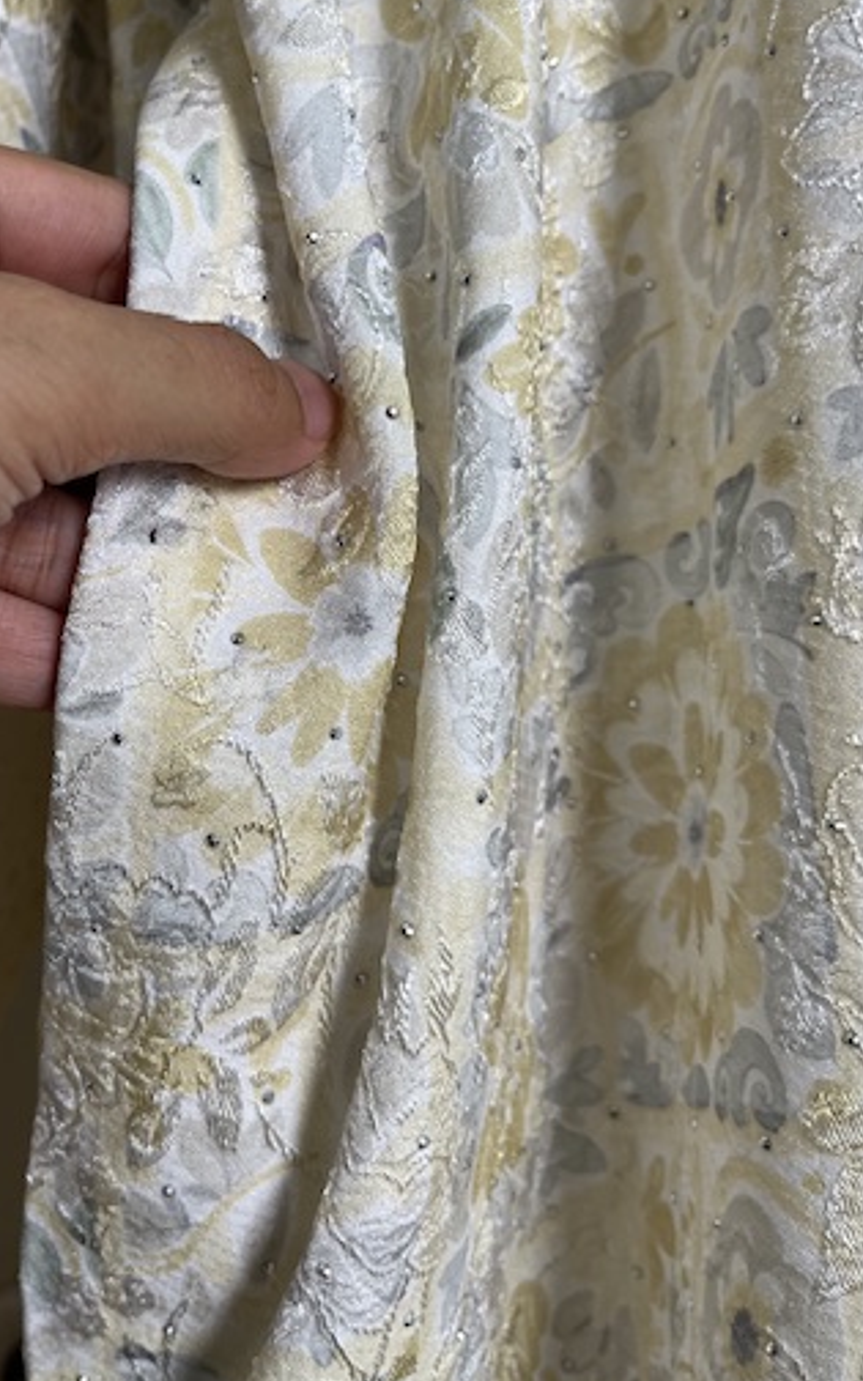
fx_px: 1317
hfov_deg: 35.7
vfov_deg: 54.8
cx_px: 255
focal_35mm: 35
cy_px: 537
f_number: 1.6
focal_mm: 5.1
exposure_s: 1/100
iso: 80
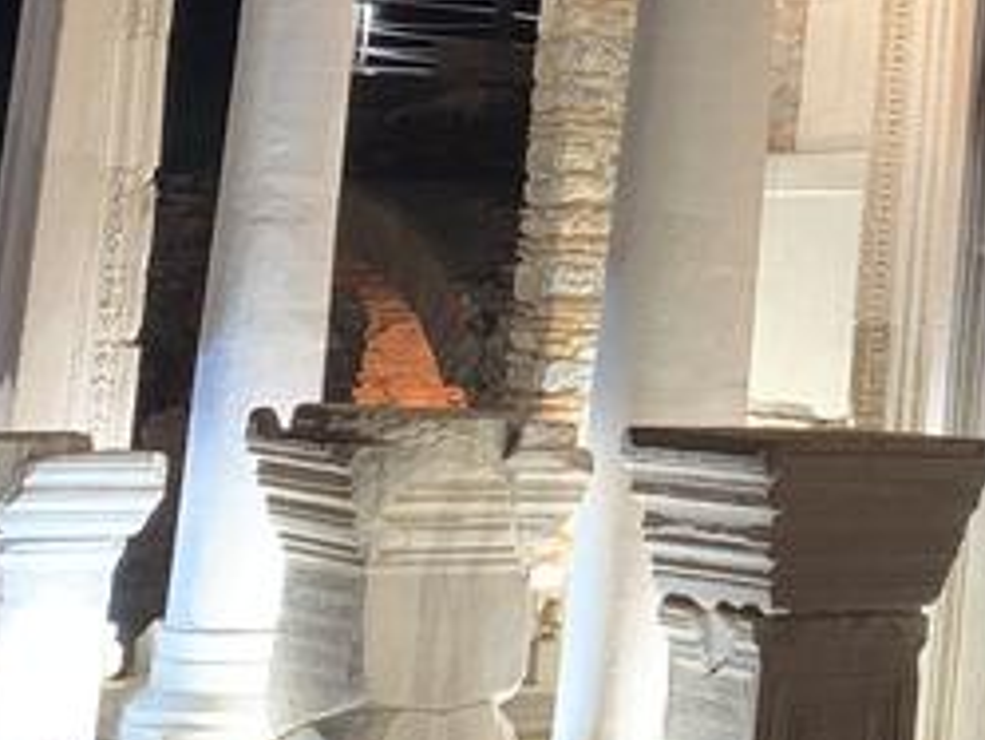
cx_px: 1555
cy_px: -340
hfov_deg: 16.4
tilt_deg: +10.9
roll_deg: -2.0
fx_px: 3046
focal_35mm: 107
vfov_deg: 13.1
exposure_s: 1/32
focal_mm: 4.25
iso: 400
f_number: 1.8
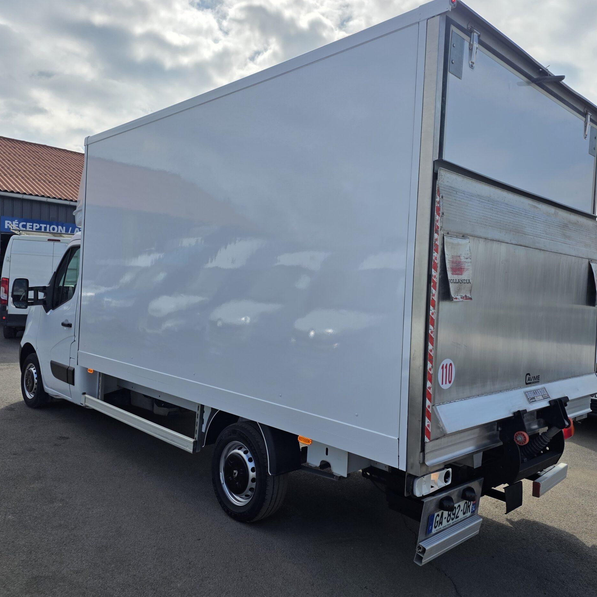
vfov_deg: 57.3
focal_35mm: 28
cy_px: 291
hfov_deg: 57.1
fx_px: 546
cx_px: 343
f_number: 1.7
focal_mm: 6.25
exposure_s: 1/7944
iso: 40
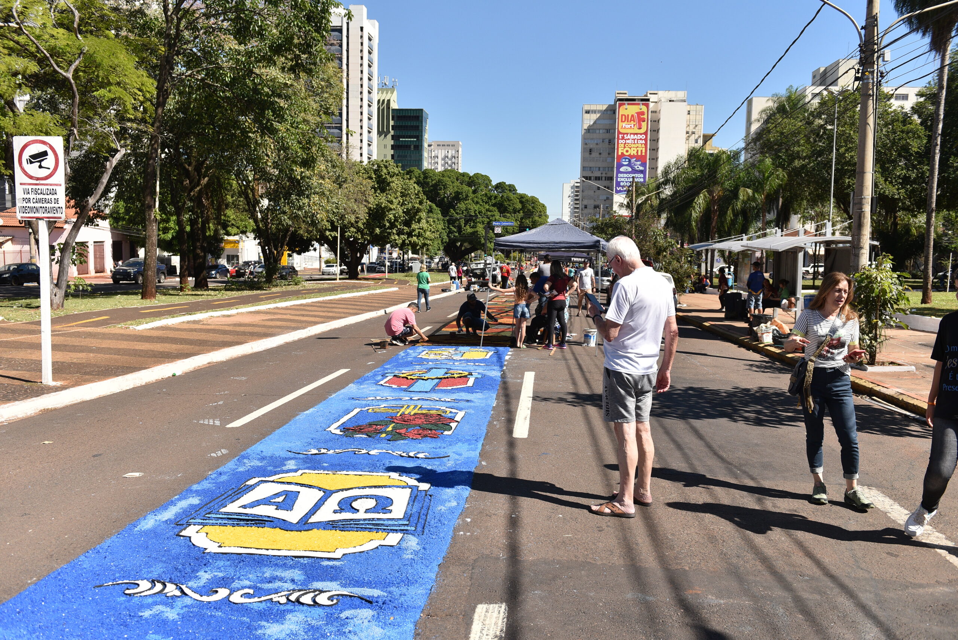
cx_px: 479
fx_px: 825
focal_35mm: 31
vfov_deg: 42.4
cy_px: 320
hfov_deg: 60.3
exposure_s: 1/2500
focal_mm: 31
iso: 400
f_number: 4.5
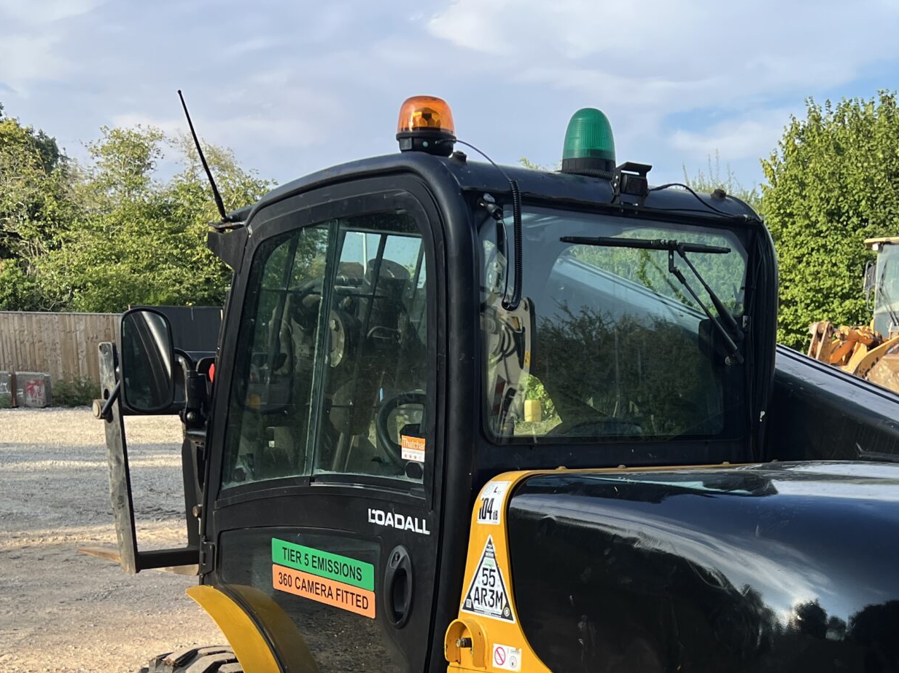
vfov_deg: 25.5
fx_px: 1402
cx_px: 646
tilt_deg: -12.8
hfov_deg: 35.0
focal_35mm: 54
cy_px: 695
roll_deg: +0.8
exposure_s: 1/748
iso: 50
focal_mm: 5.7
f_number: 1.5
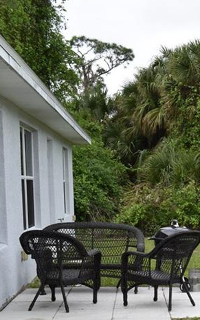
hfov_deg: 15.8
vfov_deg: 27.6
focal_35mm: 74
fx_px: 645
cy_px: 227
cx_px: 321
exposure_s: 1/250
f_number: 8
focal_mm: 22
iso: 180
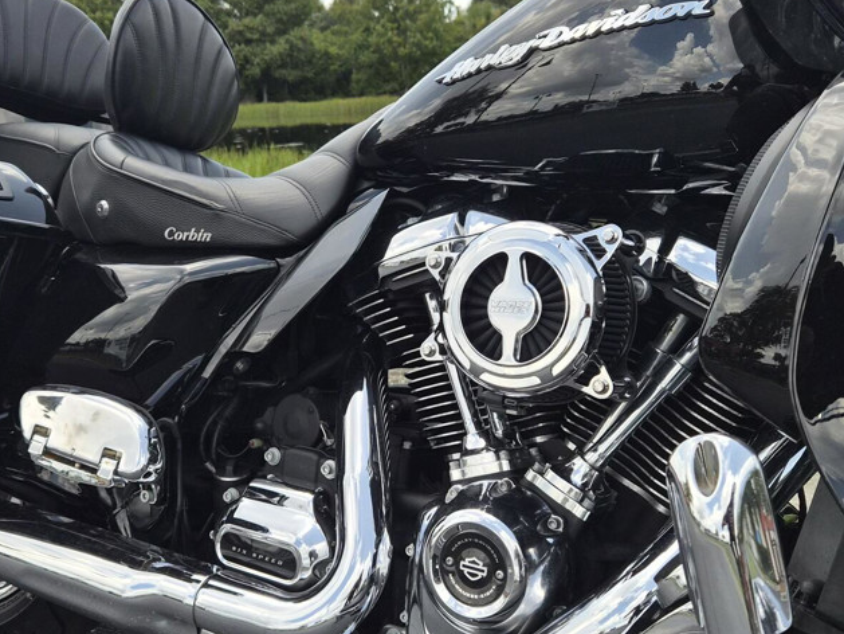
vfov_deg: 36.8
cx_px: 337
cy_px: 337
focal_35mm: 39
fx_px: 951
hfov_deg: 47.6
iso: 80
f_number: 1.8
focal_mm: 5.4
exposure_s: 1/4464
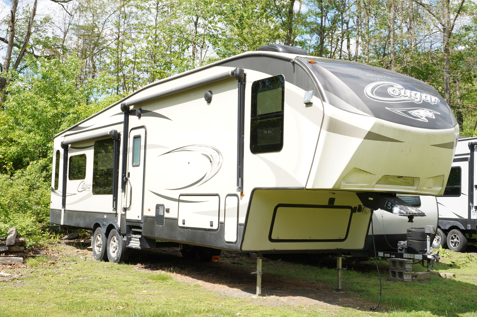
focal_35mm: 48
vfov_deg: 28.0
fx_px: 635
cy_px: 147
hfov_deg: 41.1
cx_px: 239
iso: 640
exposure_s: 1/90
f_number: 22
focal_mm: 44
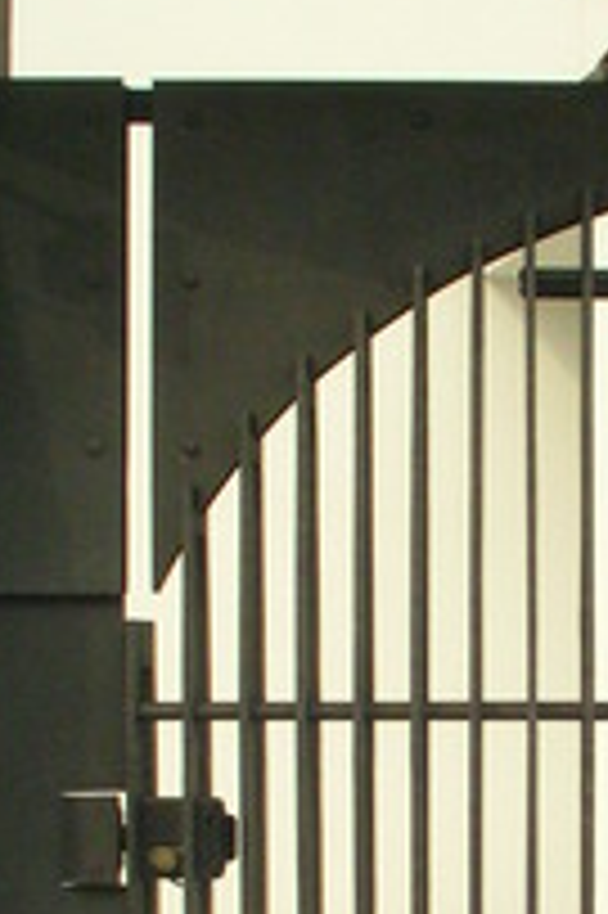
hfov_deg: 14.3
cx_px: 498
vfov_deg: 21.0
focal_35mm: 95
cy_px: 837
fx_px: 2411
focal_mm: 5.7
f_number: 6.8
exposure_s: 1/270
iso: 200
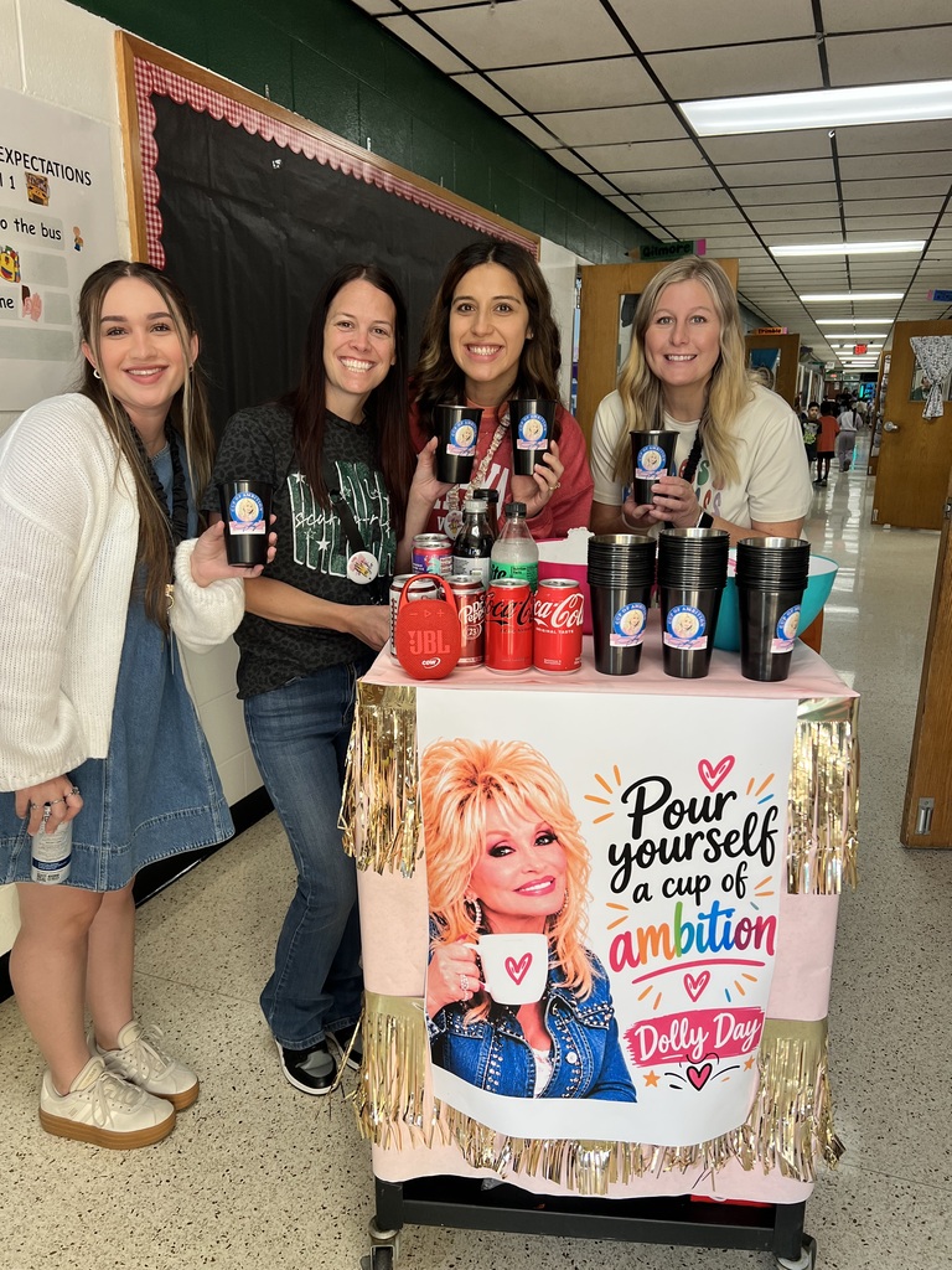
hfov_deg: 53.1
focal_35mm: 26
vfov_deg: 67.3
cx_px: 476
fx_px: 953
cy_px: 635
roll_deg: +0.1
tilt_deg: -13.5
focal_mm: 5.7
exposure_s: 1/120
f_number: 1.5
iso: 80
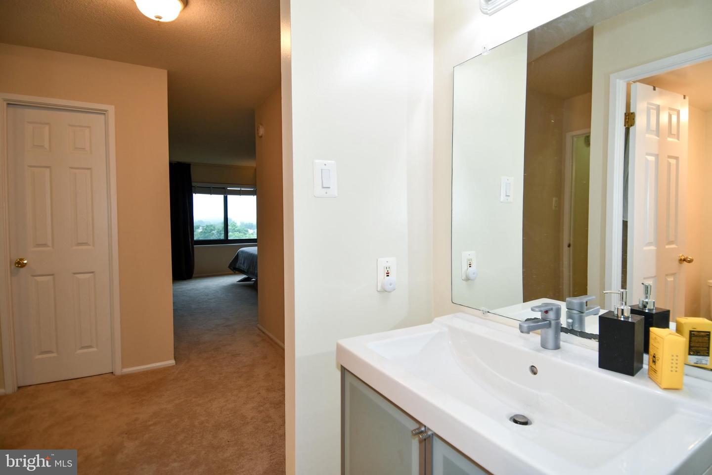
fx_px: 356
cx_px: 356
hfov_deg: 90.0
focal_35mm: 18
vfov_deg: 67.4
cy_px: 238
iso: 220
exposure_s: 1/60
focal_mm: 12
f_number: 4
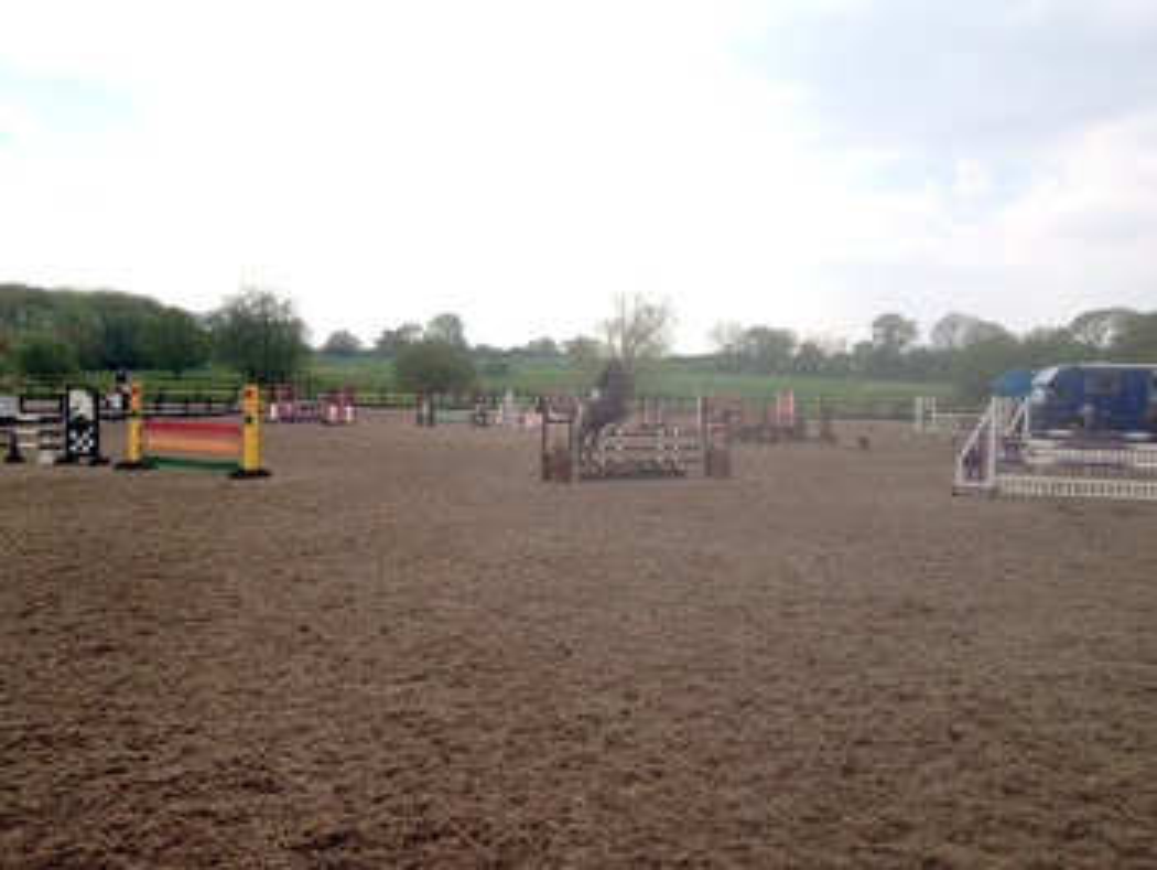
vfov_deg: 40.7
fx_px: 1171
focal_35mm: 35
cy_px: 435
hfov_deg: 52.6
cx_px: 578
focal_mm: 4.28
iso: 50
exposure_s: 1/1082
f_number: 2.4
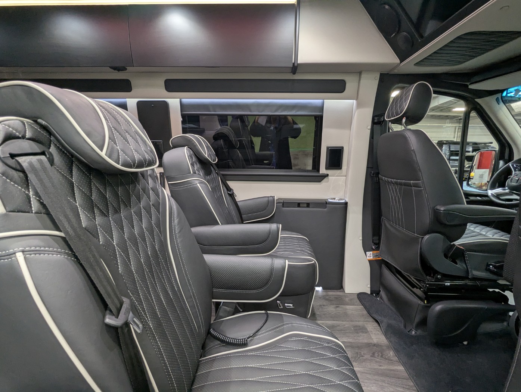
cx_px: 260
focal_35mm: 16
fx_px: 241
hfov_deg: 94.4
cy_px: 196
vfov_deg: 78.2
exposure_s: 1/41
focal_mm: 2.35
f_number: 2.2
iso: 260
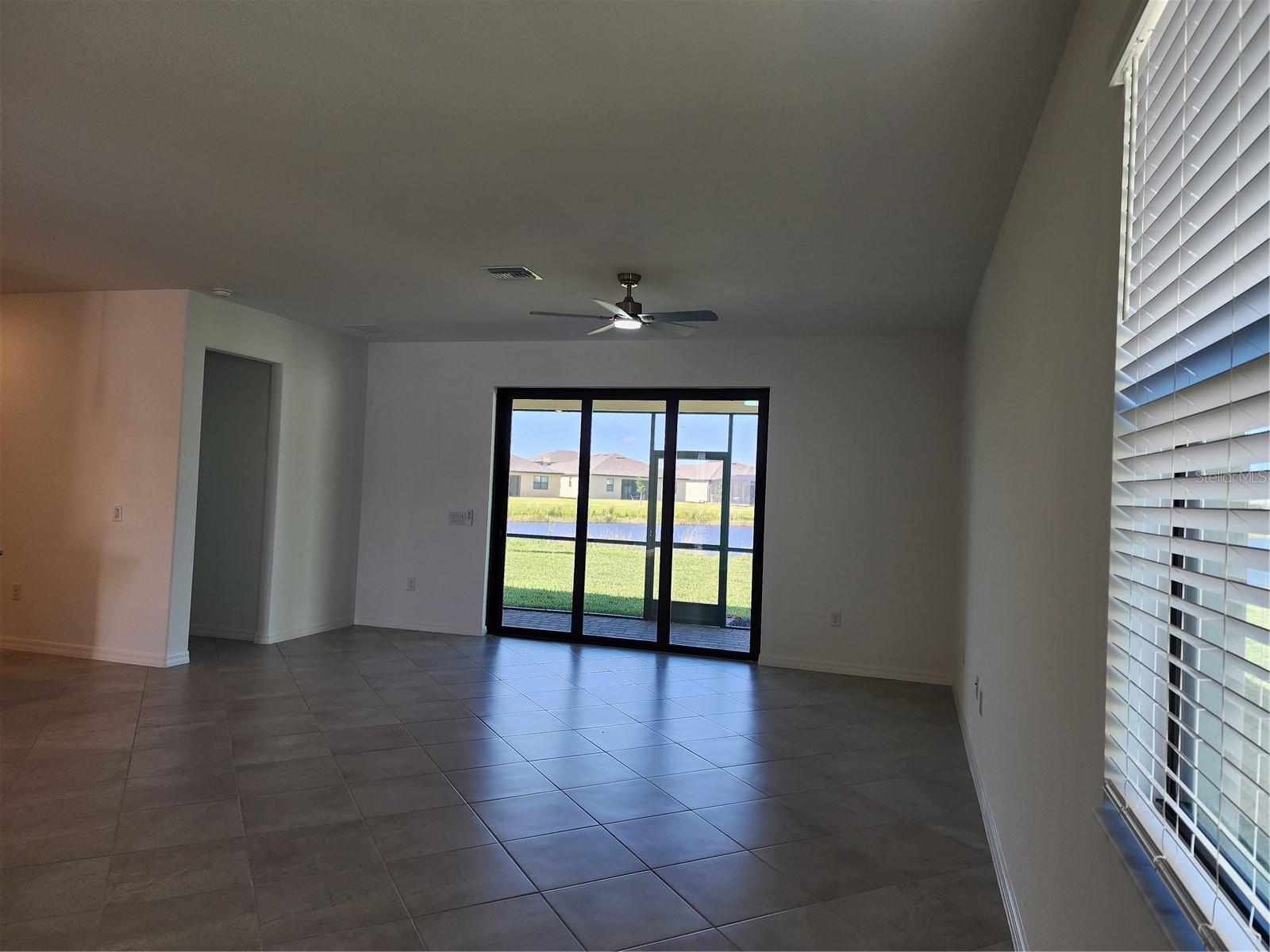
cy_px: 476
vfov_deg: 58.9
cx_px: 635
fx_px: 844
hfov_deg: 73.9
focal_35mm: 23
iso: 50
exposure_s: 1/180
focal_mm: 6.4
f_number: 1.8
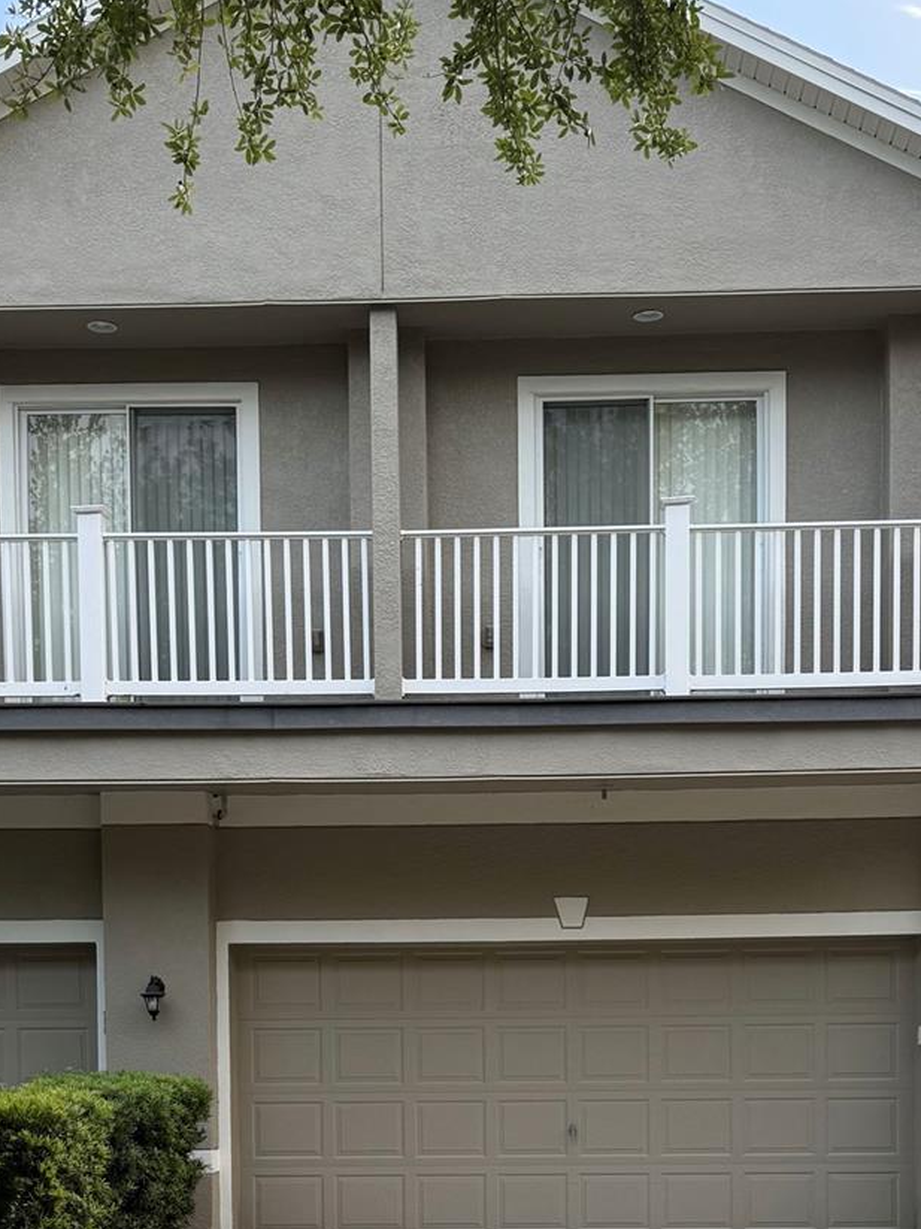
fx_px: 1242
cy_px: 629
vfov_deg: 52.6
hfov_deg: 40.7
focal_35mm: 35
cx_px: 473
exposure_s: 1/235
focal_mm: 6.76
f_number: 1.78
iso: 100
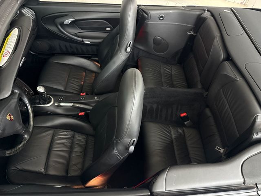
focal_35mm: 24
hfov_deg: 71.6
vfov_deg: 56.8
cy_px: 98
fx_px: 181
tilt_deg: -51.7
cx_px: 130
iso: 1000
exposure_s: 1/30
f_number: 1.78
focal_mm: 6.76
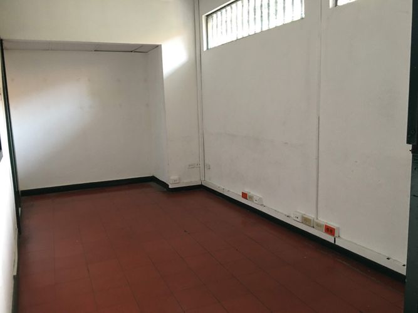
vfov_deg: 48.2
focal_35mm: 29
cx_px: 209
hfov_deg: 61.7
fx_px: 350
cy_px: 156
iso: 80
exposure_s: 1/15
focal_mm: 4.15
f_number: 2.2
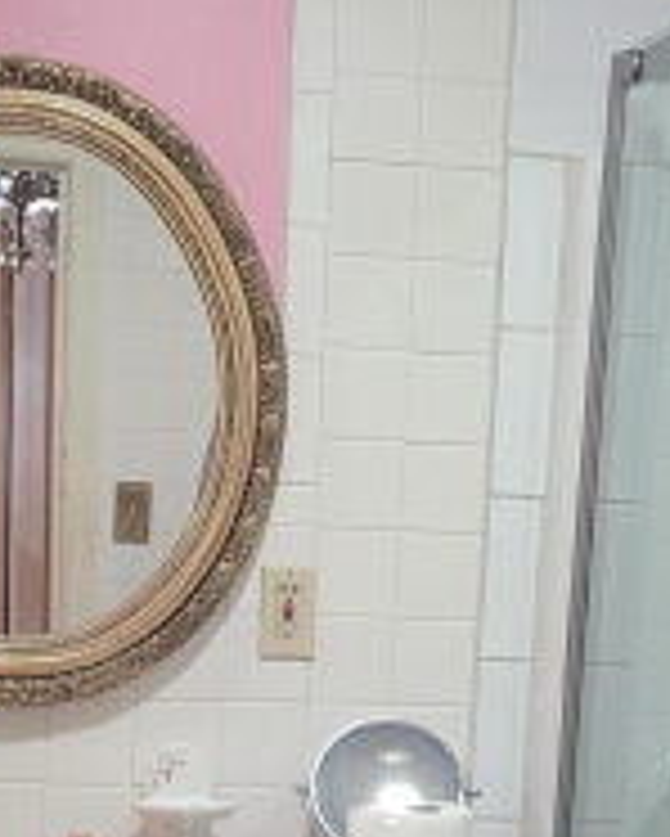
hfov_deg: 16.9
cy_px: 880
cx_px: 342
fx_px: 2254
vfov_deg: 20.2
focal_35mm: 91
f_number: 1.8
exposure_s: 1/40
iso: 400
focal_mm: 5.4
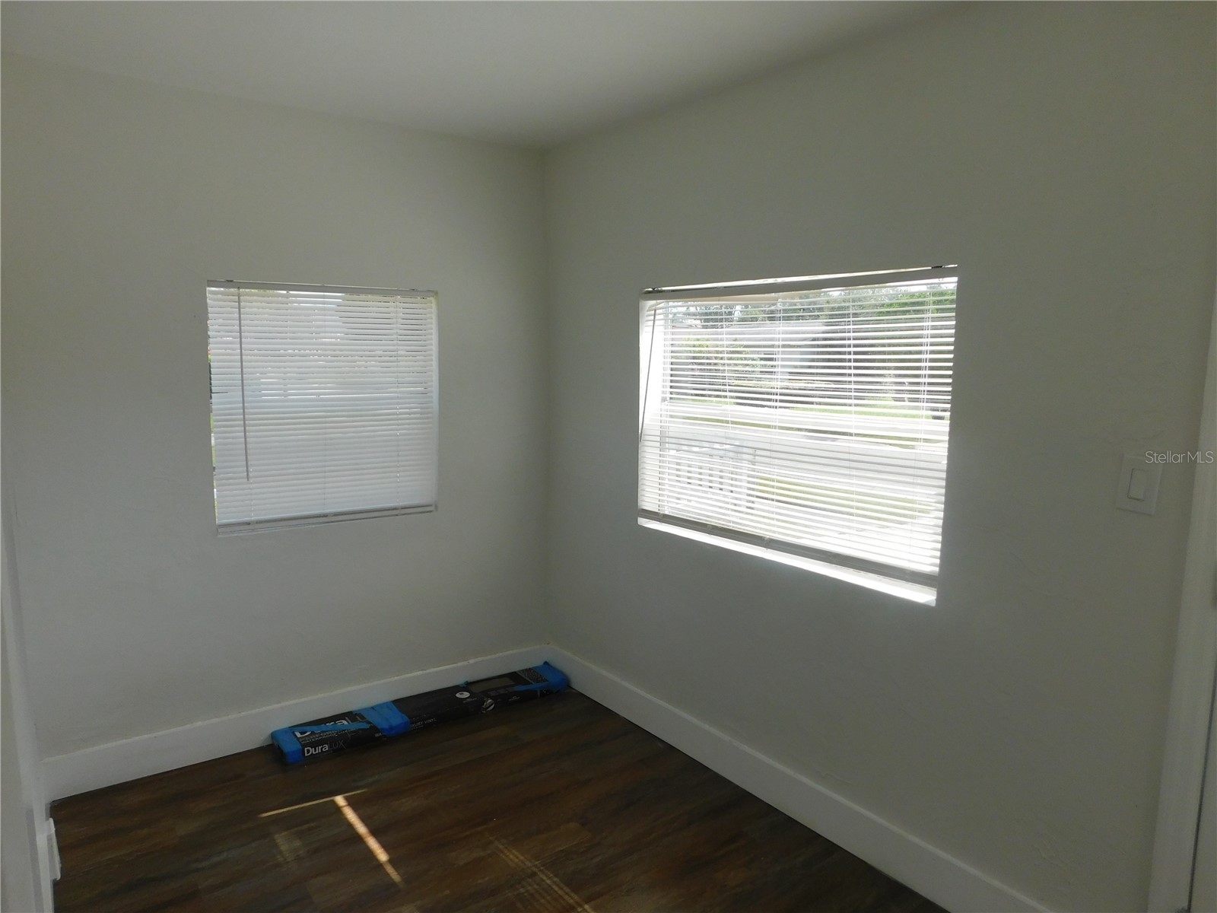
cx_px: 608
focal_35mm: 23
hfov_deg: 73.9
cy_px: 456
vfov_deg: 58.9
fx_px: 809
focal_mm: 4
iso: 125
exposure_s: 1/640
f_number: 3
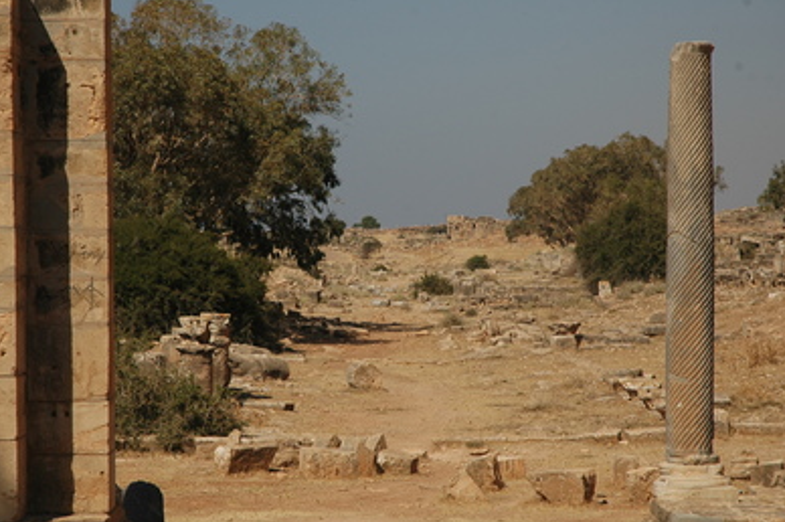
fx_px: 2593
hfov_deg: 17.2
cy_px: 291
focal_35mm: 119
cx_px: 358
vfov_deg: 11.5
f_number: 9
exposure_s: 1/800
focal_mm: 70
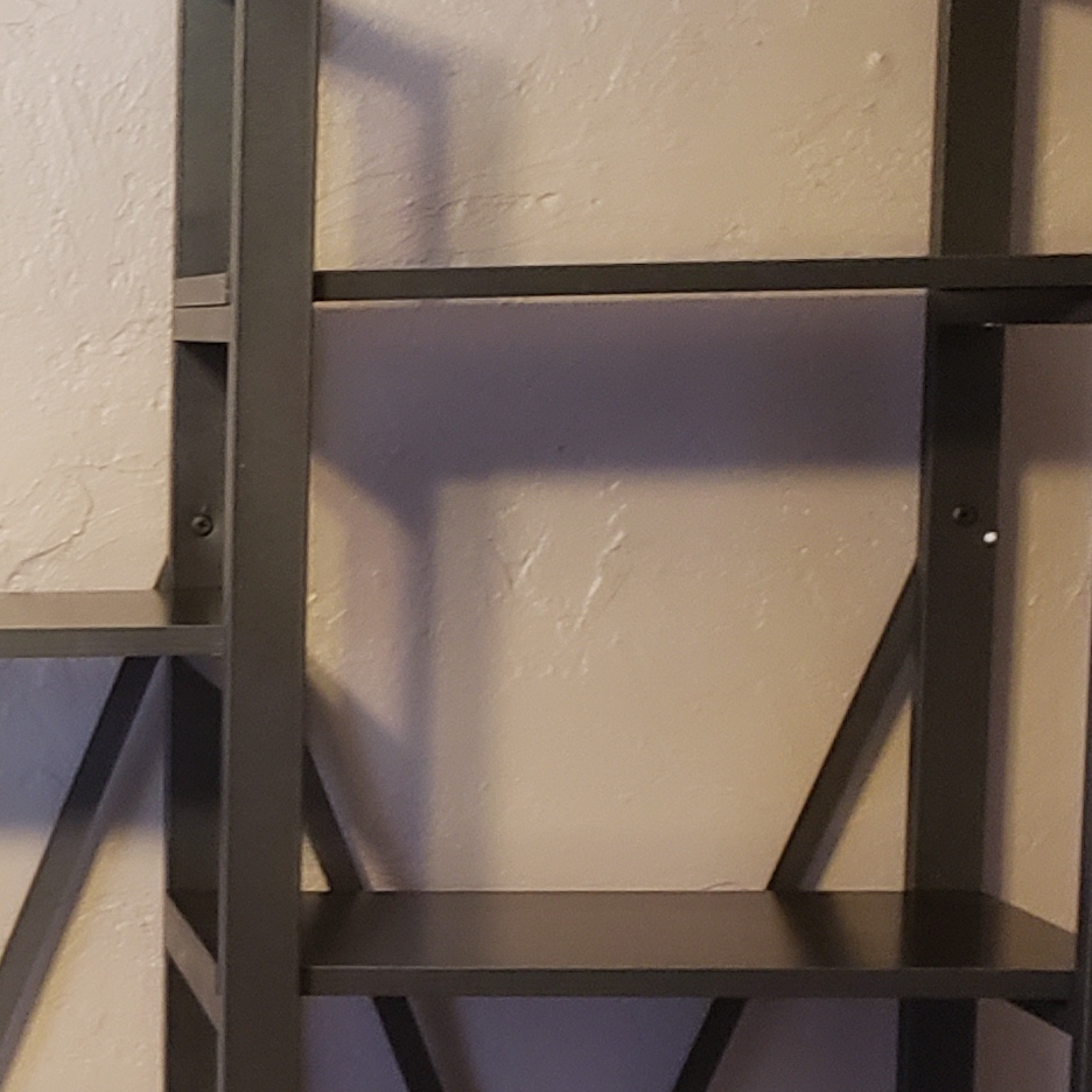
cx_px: -561
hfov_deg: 16.0
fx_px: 3533
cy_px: 959
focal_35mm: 99
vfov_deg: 17.3
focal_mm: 4.3
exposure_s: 1/15
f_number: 1.5
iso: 250
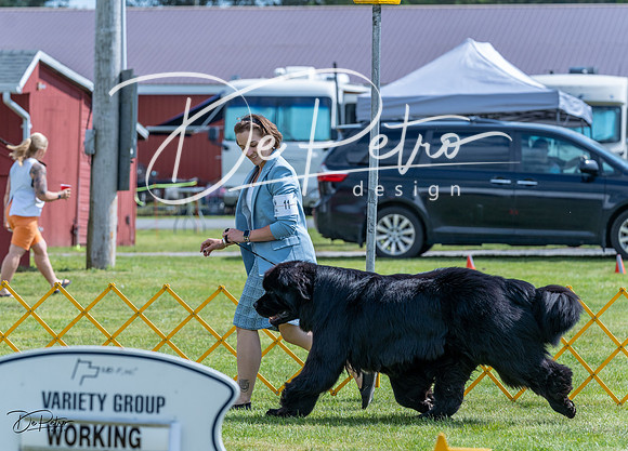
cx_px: 313
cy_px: 203
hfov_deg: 11.5
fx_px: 3108
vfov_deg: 8.3
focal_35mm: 174
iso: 400
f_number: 5
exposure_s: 1/1600
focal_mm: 140
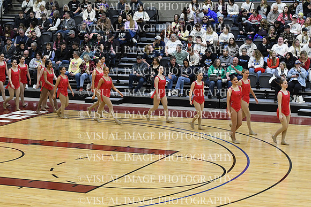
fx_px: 907
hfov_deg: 19.5
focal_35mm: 105
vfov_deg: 13.0
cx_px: 156
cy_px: 104
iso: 4000
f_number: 3.5
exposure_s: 1/400
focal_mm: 70
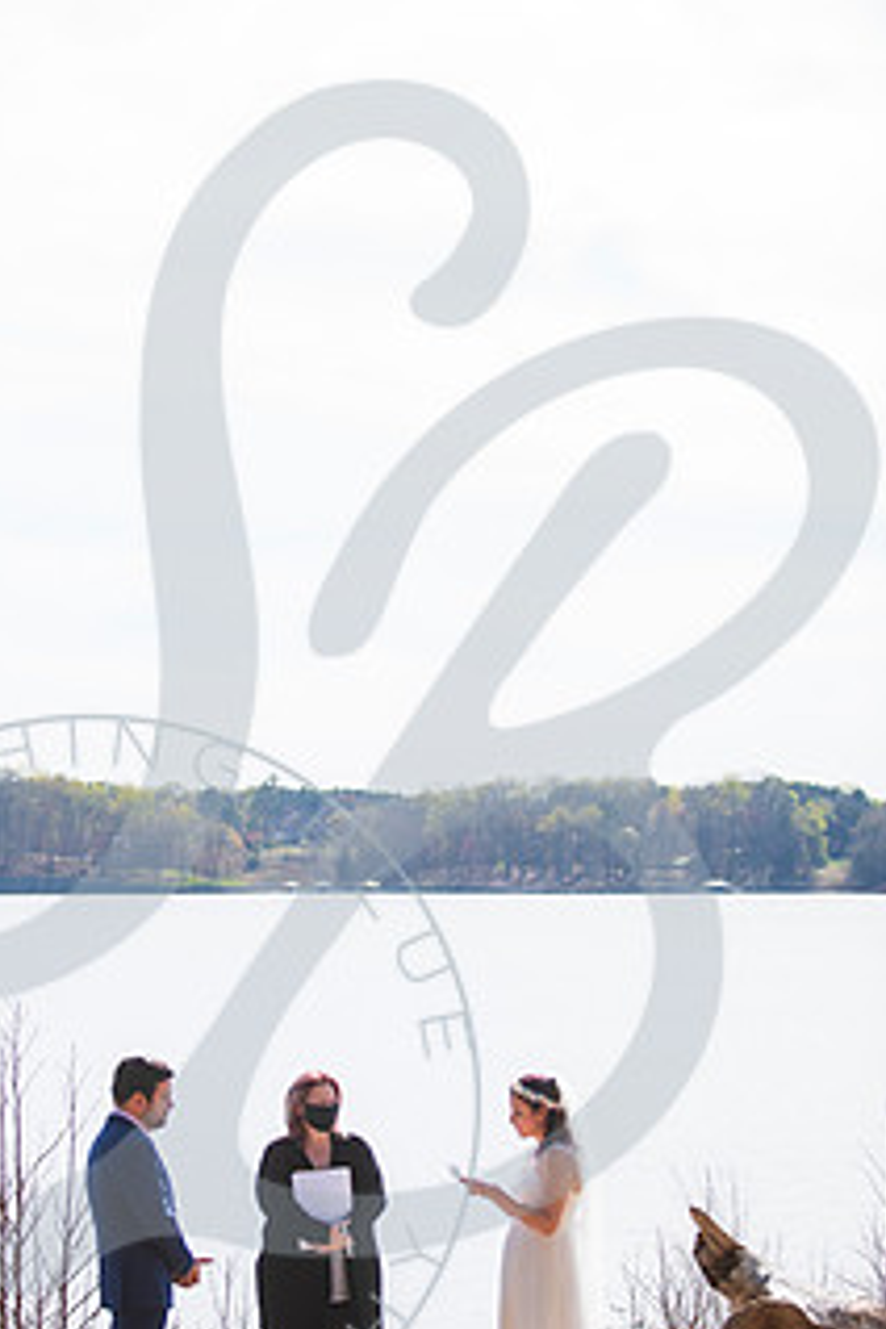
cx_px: 280
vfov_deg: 20.6
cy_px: 786
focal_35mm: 99
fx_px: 3654
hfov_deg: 13.8
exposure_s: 1/1000
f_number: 2.8
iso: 100
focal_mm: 70
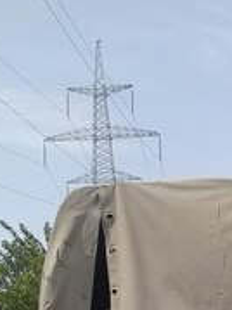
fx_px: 769
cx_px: 213
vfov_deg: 21.4
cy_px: 355
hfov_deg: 16.9
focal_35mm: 86
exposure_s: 1/1391
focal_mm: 3.3
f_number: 2.2
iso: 50
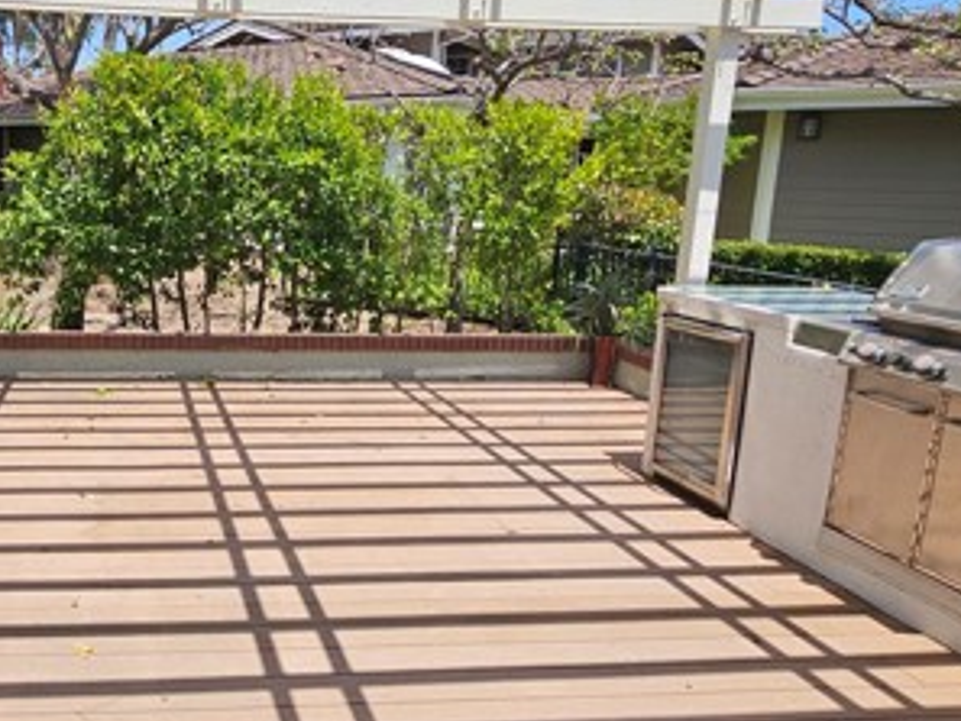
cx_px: 201
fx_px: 778
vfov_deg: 49.7
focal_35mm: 28
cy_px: 336
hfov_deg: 58.8
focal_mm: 2.2
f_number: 2.2
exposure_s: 1/1879
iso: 50
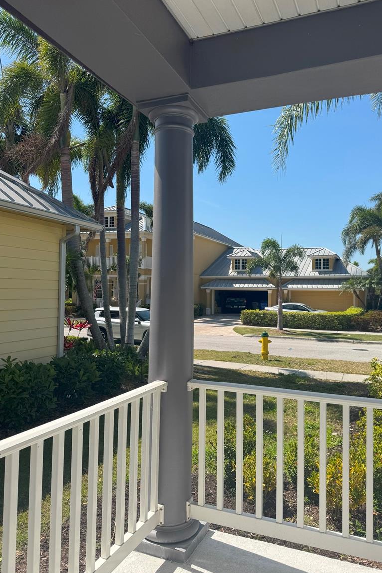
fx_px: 414
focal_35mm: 26
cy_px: 280
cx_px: 208
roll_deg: -1.0
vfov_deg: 69.4
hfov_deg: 49.5
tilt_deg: +0.7
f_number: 1.78
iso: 80
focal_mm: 6.76
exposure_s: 1/4608
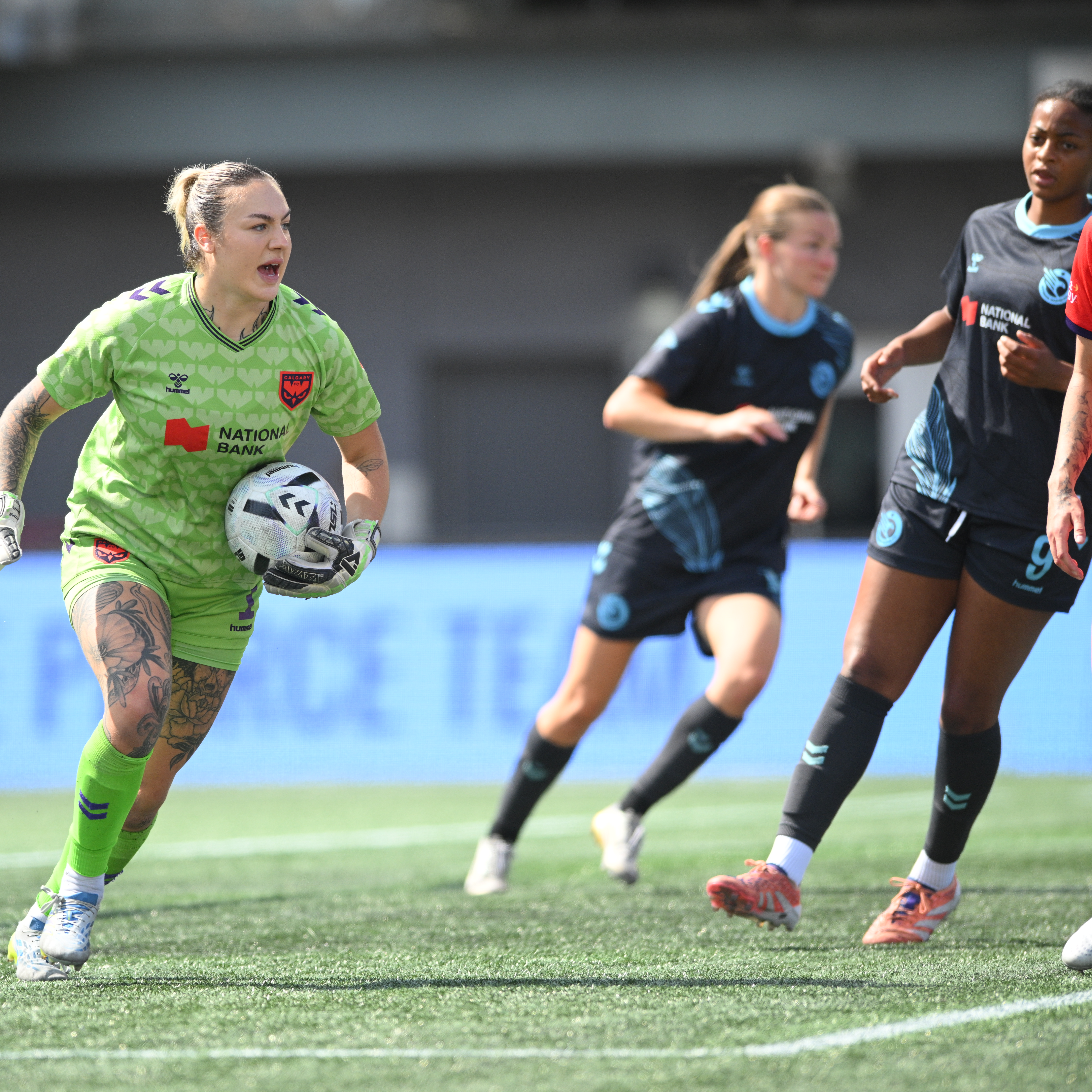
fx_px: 18238
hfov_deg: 3.4
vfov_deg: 3.4
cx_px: 354
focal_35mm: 511
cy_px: 546
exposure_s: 1/2000
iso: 500
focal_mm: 400
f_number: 3.5
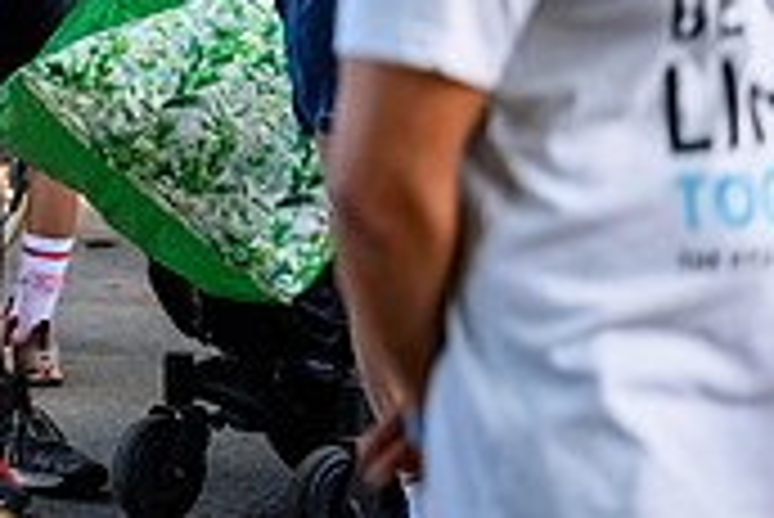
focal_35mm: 381
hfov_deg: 5.3
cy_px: -336
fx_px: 8198
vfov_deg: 3.6
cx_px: -459
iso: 3200
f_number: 2.8
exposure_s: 1/800
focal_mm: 110
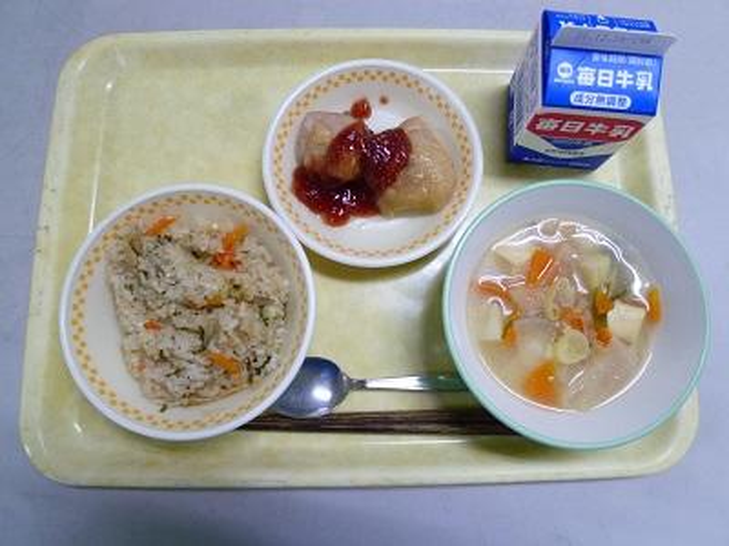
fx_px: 505
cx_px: 364
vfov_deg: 56.8
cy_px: 273
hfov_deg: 71.6
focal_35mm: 24
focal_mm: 4.3
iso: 250
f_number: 2.2
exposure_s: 1/60
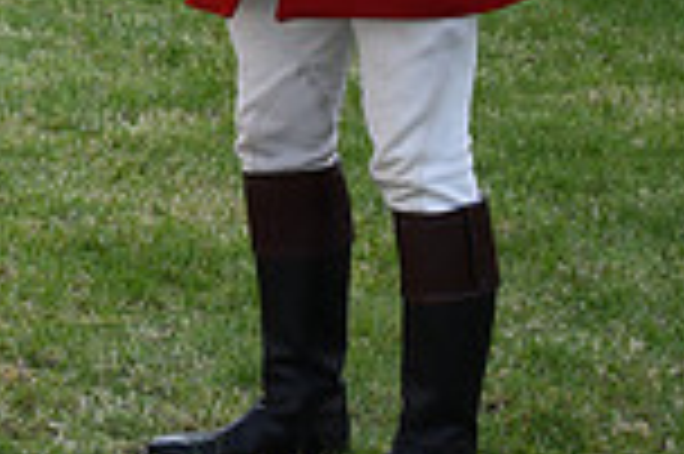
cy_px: -85
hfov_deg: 10.1
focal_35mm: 191
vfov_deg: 7.1
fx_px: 3625
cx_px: -572
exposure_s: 1/1250
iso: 1100
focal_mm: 50
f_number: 10
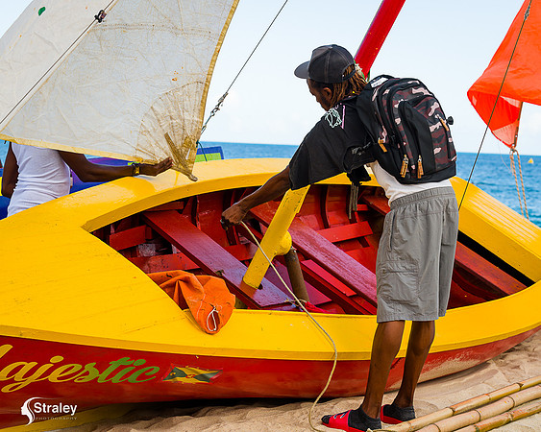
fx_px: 1262
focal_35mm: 79
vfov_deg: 19.4
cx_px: 270
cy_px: 216
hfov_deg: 24.2
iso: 180
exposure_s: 1/320
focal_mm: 70
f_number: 6.3
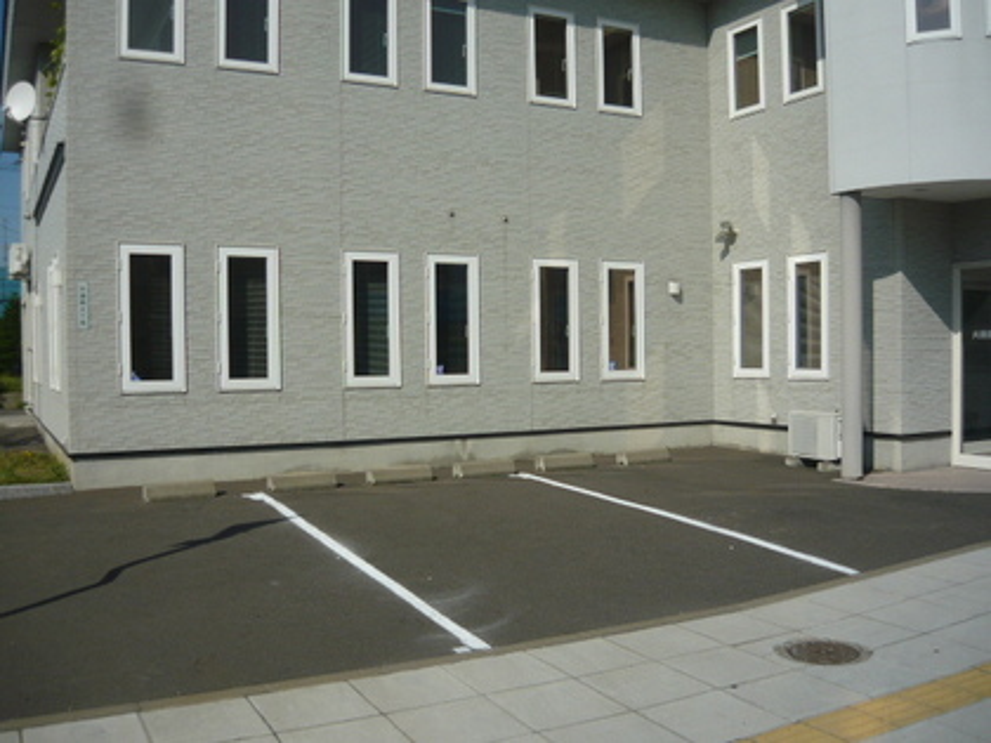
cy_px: 372
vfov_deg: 42.9
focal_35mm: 33
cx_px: 496
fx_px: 945
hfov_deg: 55.4
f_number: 8
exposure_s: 1/500
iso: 100
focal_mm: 5.5
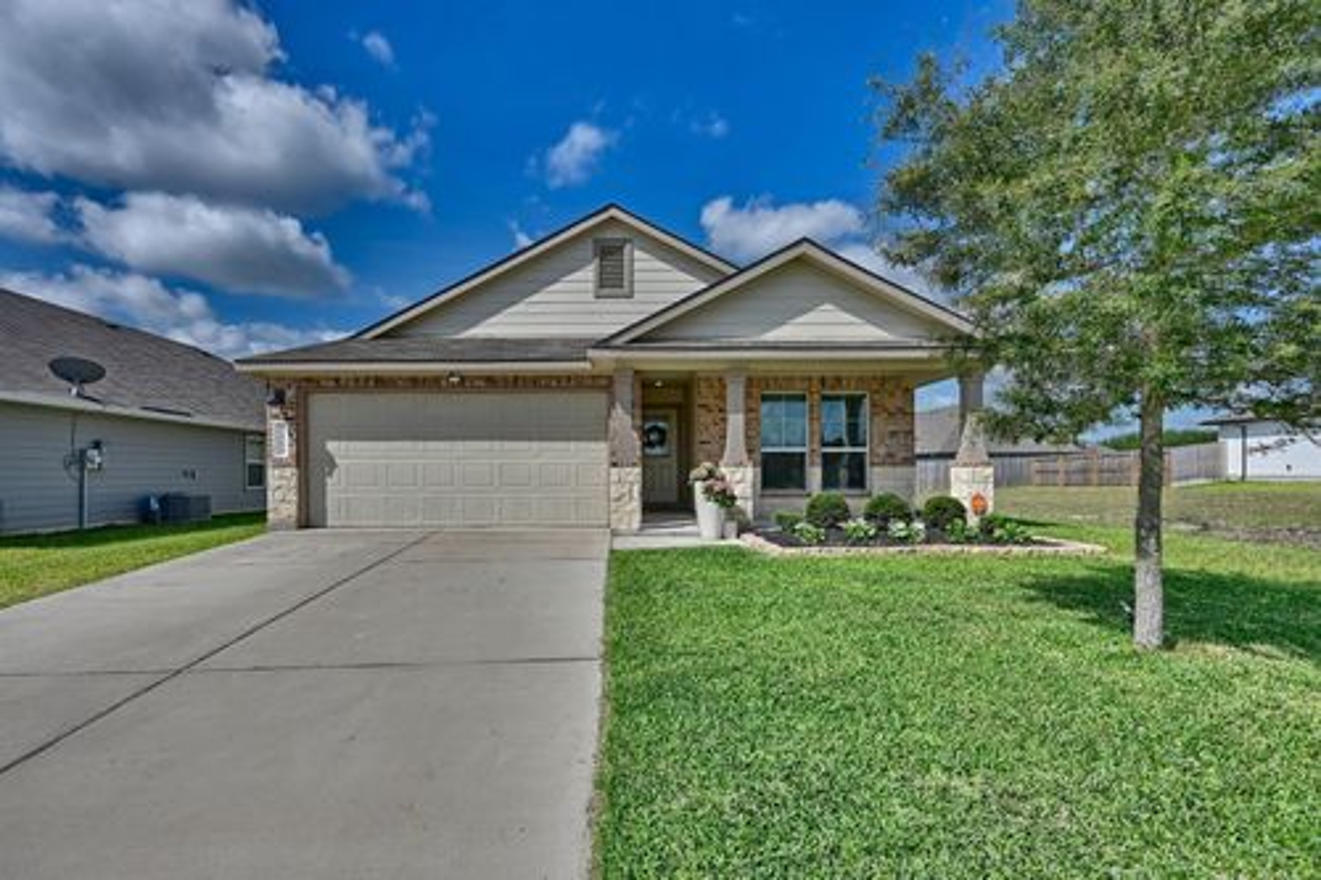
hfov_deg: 100.4
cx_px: 660
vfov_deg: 77.3
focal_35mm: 15
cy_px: 440
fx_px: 550
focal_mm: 15
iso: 100
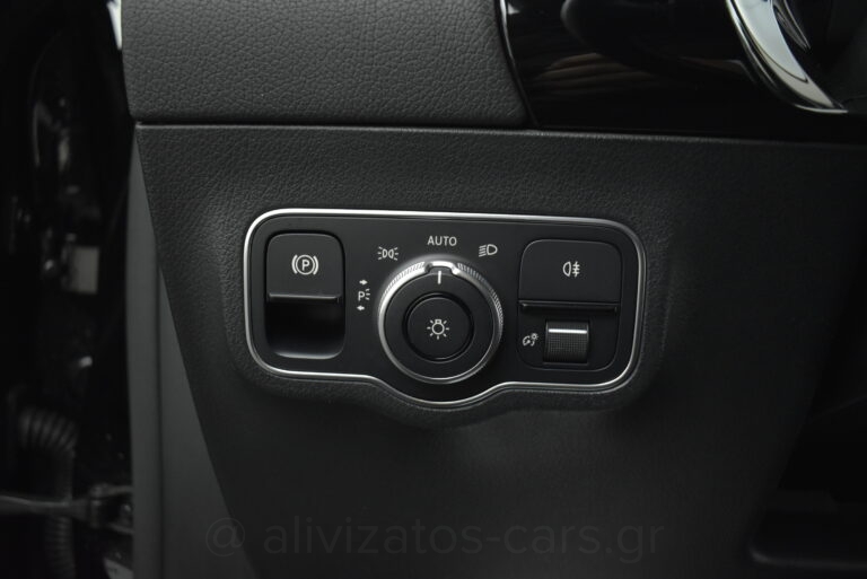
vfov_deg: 43.7
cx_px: 434
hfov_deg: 61.9
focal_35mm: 30
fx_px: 723
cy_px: 290
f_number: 3.5
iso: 1600
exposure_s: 1/60
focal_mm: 20
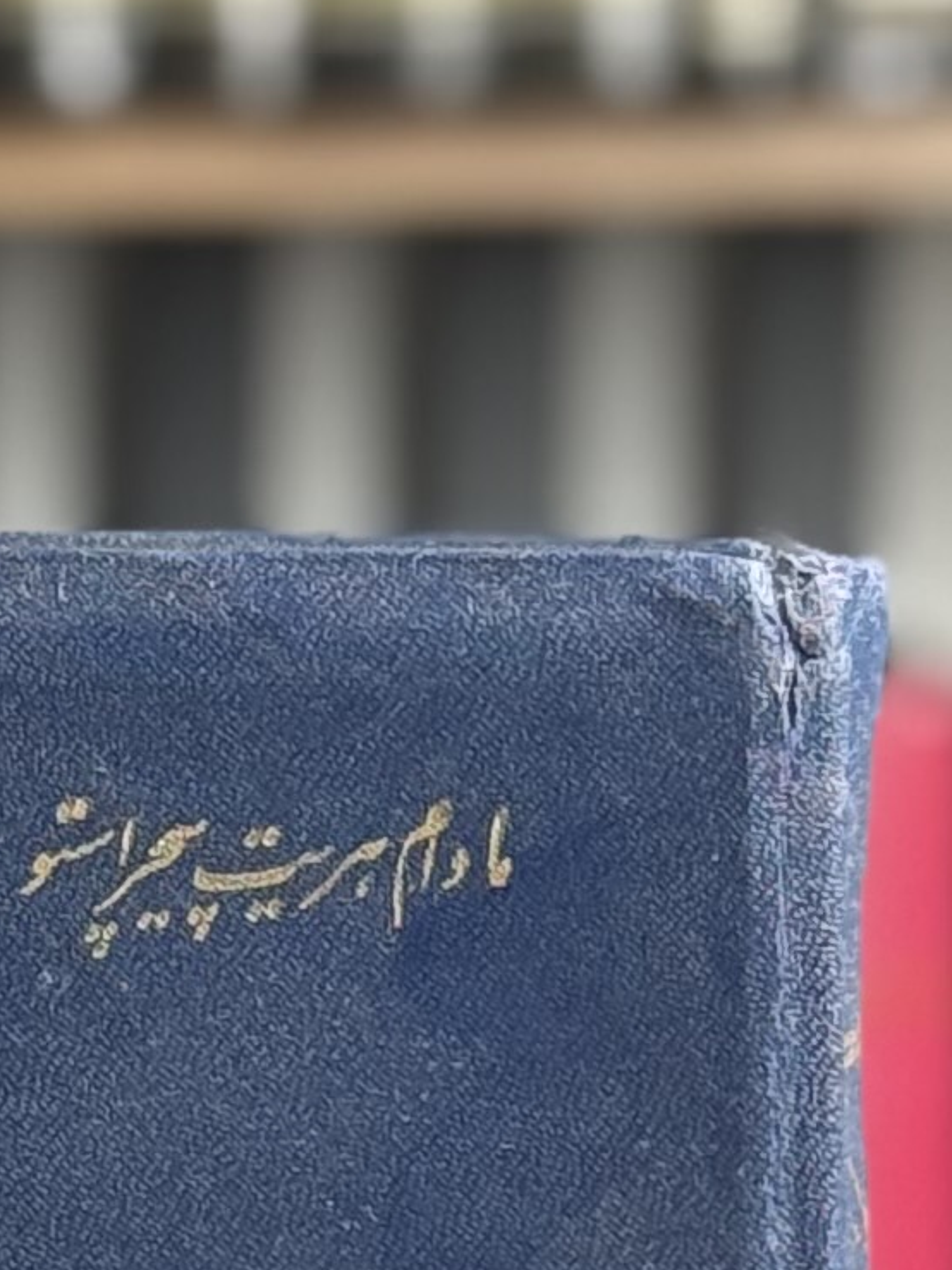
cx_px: -490
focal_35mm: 262
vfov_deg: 7.6
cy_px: 988
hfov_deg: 5.6
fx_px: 9610
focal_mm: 6.76
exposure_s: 1/50
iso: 125
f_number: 1.78
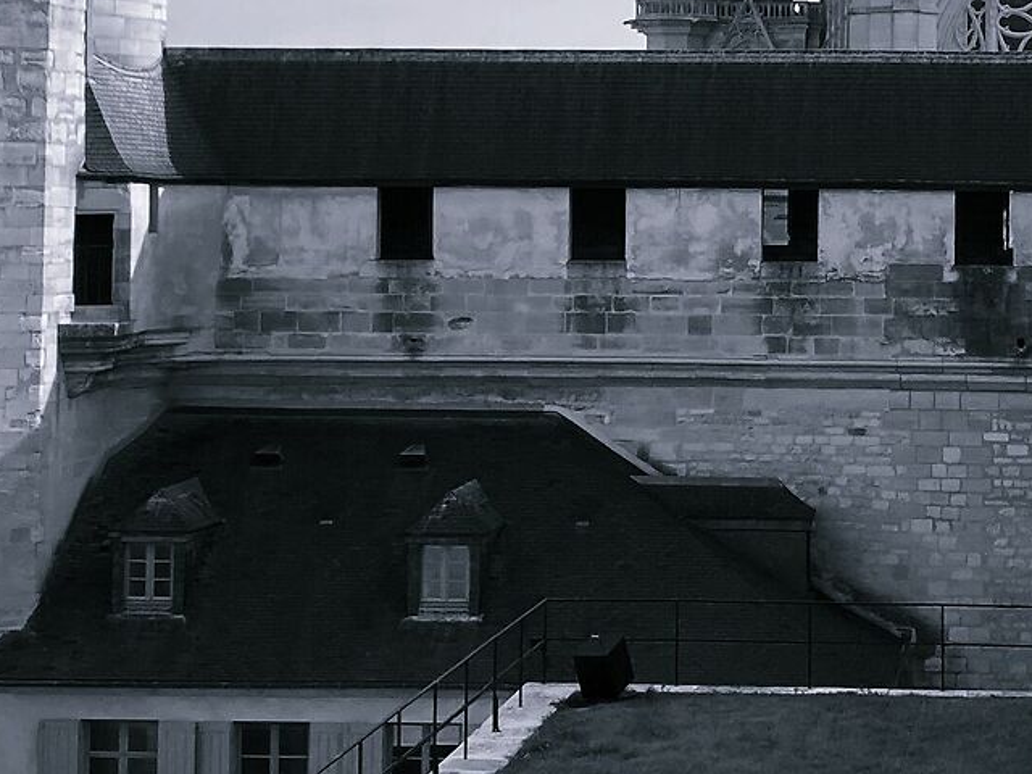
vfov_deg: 14.0
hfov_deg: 18.6
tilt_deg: +1.8
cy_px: 161
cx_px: 818
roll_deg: -0.7
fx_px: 3130
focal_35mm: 105
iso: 20
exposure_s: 1/2703
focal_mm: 3.99
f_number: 1.8
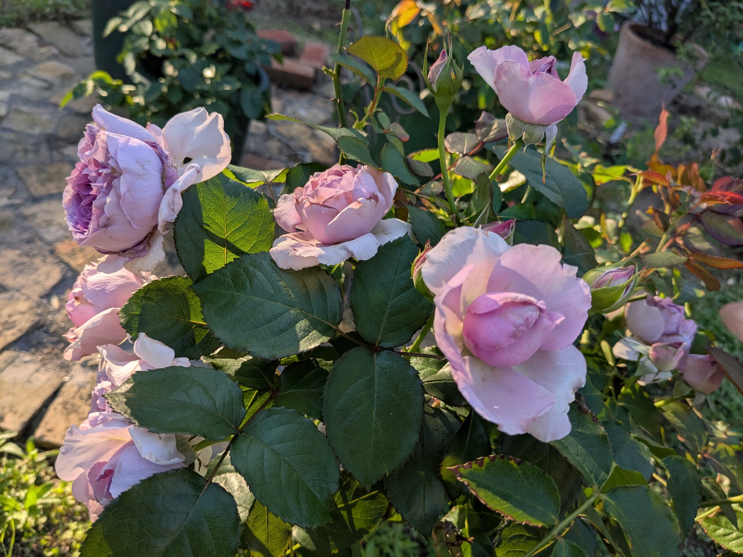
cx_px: 372
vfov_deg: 51.4
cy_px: 278
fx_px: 580
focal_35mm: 27
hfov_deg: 65.3
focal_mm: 4.38
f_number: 1.73
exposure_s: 1/709
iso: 48
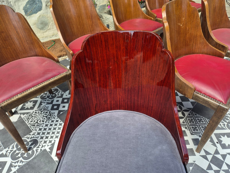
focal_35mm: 23
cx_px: 115
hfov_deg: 73.9
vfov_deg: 58.9
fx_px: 153
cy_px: 86
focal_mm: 5.4
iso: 40
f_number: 1.8
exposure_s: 1/359
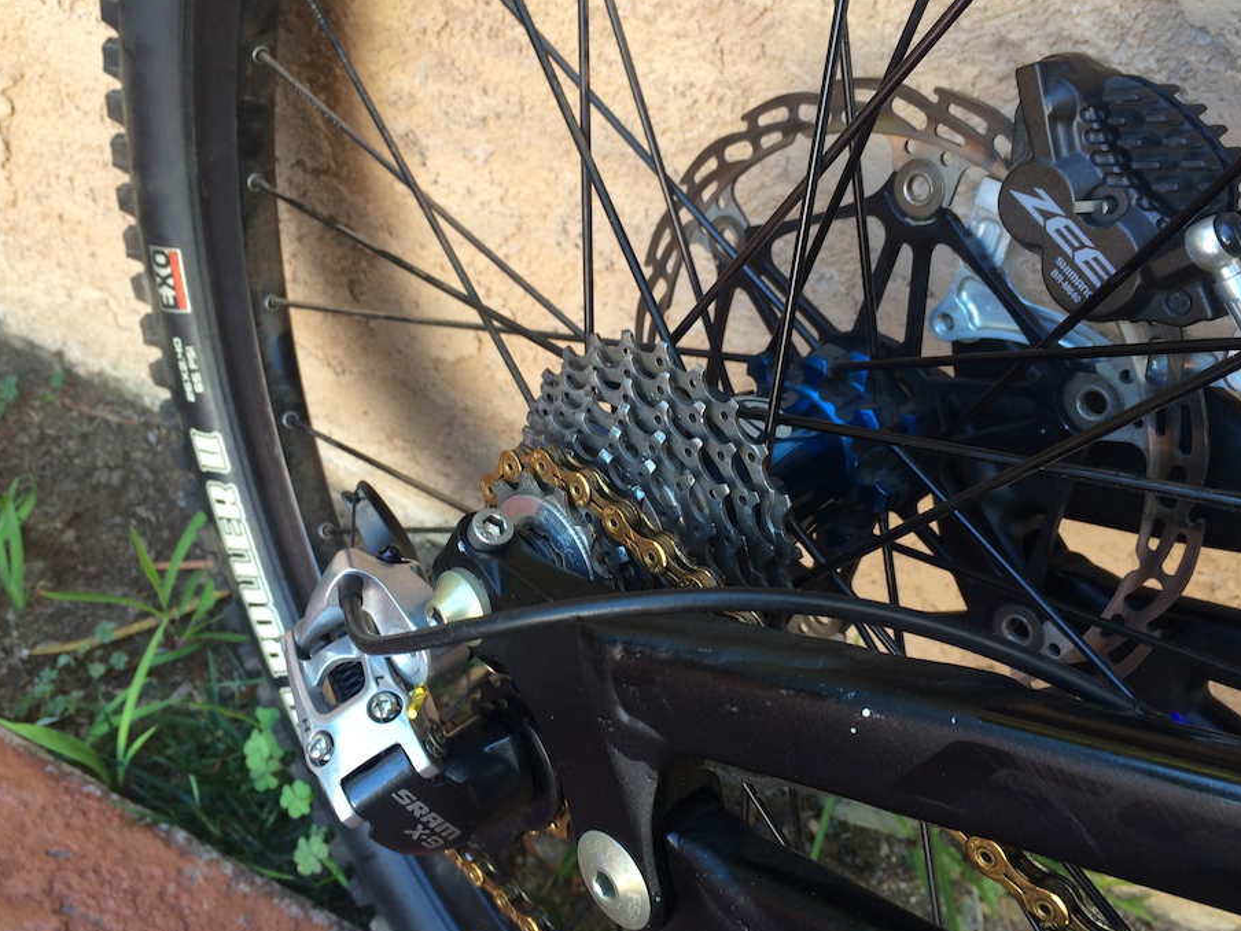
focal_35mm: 34
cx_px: 608
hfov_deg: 54.0
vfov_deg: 41.8
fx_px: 1219
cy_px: 446
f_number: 2.2
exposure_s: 1/60
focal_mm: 4.12
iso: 50
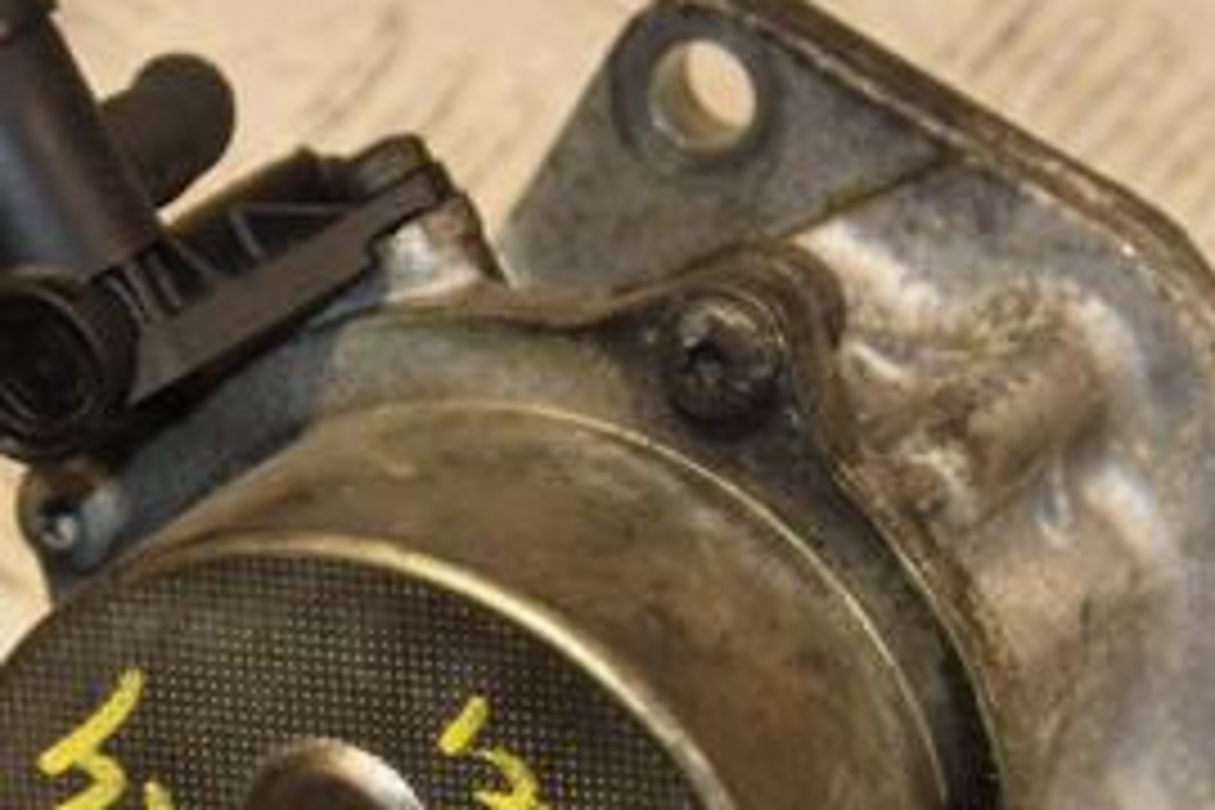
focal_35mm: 233
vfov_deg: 5.9
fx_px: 7863
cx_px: 486
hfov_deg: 8.8
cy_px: 774
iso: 800
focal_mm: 70
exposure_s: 1/200
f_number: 5.6
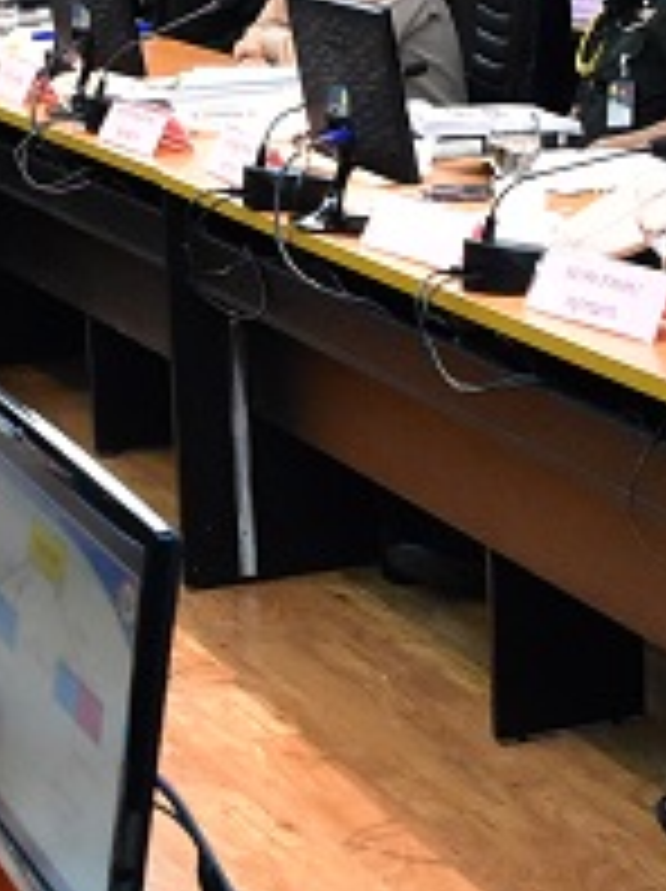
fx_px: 3034
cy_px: 418
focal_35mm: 118
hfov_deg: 12.5
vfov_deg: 16.7
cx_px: 468
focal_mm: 18
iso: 4000
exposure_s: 1/80
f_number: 5.6
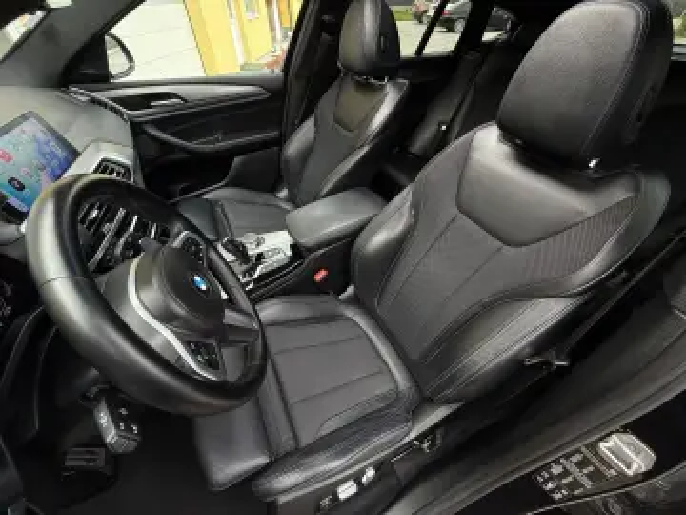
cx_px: 343
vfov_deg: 85.7
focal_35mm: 14
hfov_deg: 102.1
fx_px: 277
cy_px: 258
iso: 64
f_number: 2.2
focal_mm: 2.22
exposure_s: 1/152
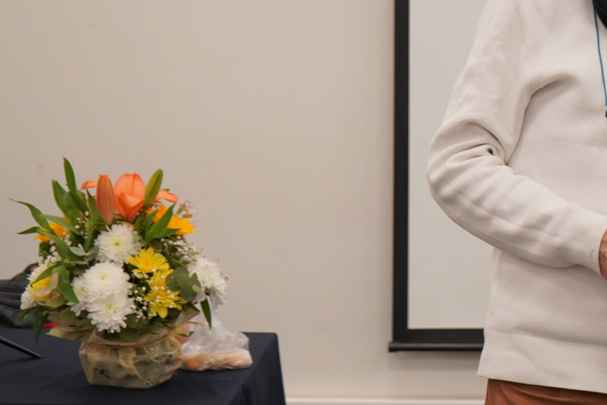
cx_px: 591
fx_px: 1923
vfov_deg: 12.0
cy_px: 120
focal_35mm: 114
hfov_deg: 17.6
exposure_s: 1/160
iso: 1250
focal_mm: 53
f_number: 5
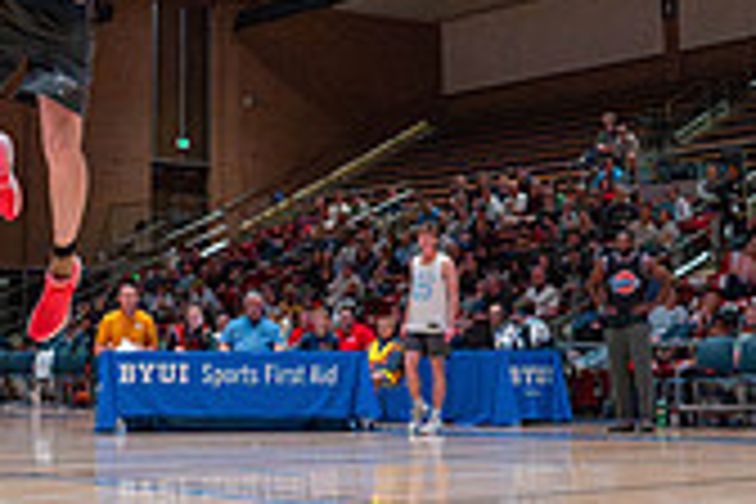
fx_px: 1743
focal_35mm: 83
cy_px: -20
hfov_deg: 24.3
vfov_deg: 16.1
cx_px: 248
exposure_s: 1/640
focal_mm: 24
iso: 6400
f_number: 3.2
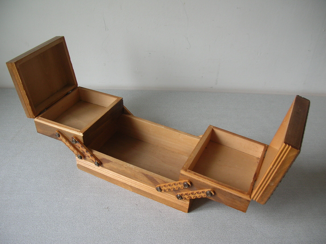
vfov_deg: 40.6
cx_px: 163
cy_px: 122
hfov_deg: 52.7
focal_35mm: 35
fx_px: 329
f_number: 2.8
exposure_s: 1/10.6
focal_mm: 5.8
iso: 50
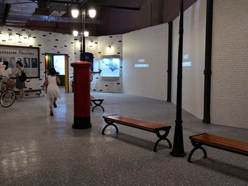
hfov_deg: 51.2
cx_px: 109
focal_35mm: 36
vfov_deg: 39.6
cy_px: 89
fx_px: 258
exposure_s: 1/25
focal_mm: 3.95
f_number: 1.6
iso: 320
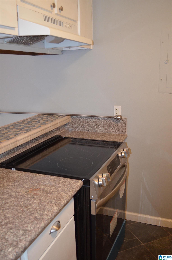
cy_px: 130
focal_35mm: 36
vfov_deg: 53.2
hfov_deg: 36.7
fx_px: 259
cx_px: 86
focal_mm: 24
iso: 1400
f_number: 4
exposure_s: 1/60
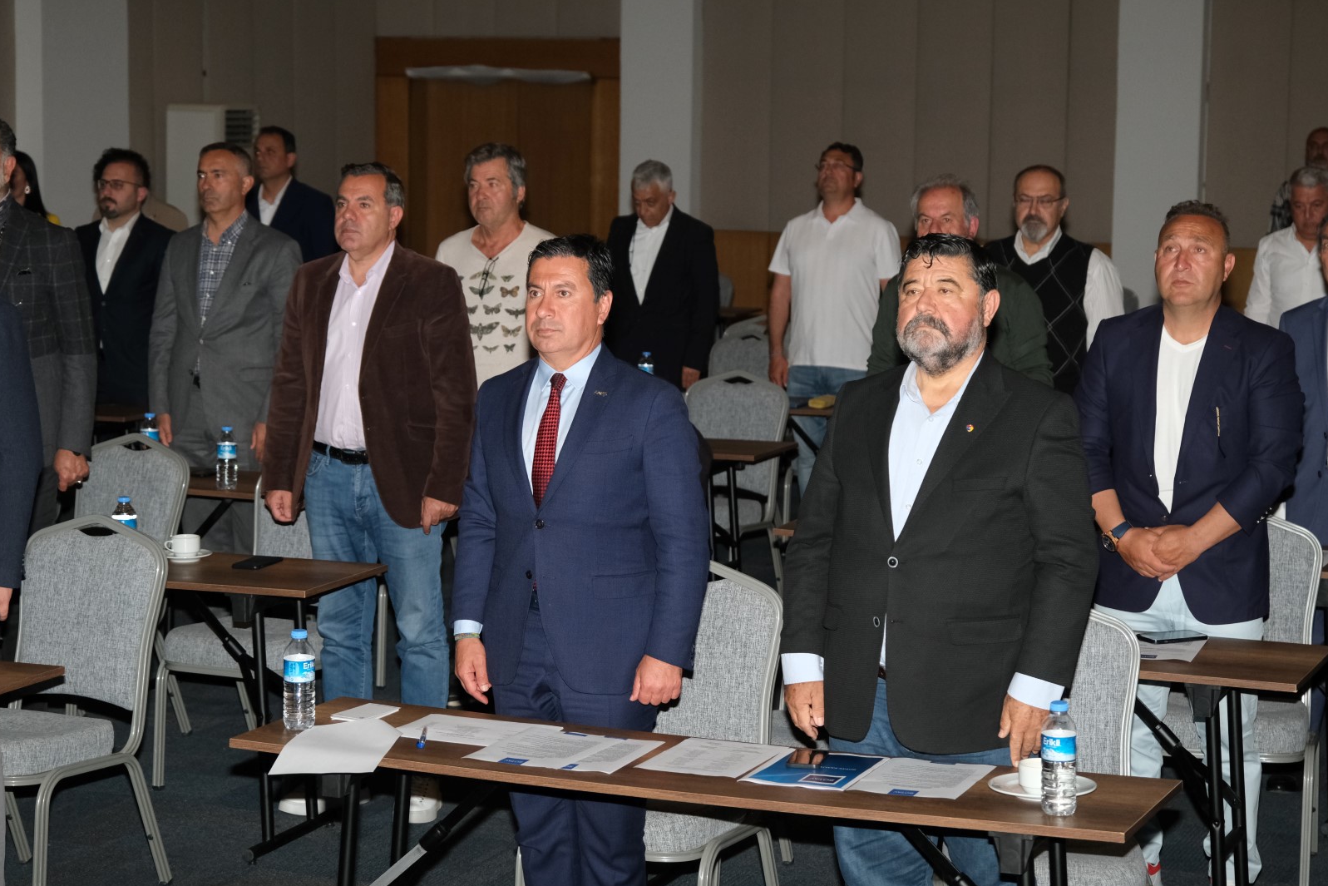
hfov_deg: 28.5
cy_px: 442
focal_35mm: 71
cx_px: 669
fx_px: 2619
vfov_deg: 19.2
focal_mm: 46.6
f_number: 4
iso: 1600
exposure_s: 1/500
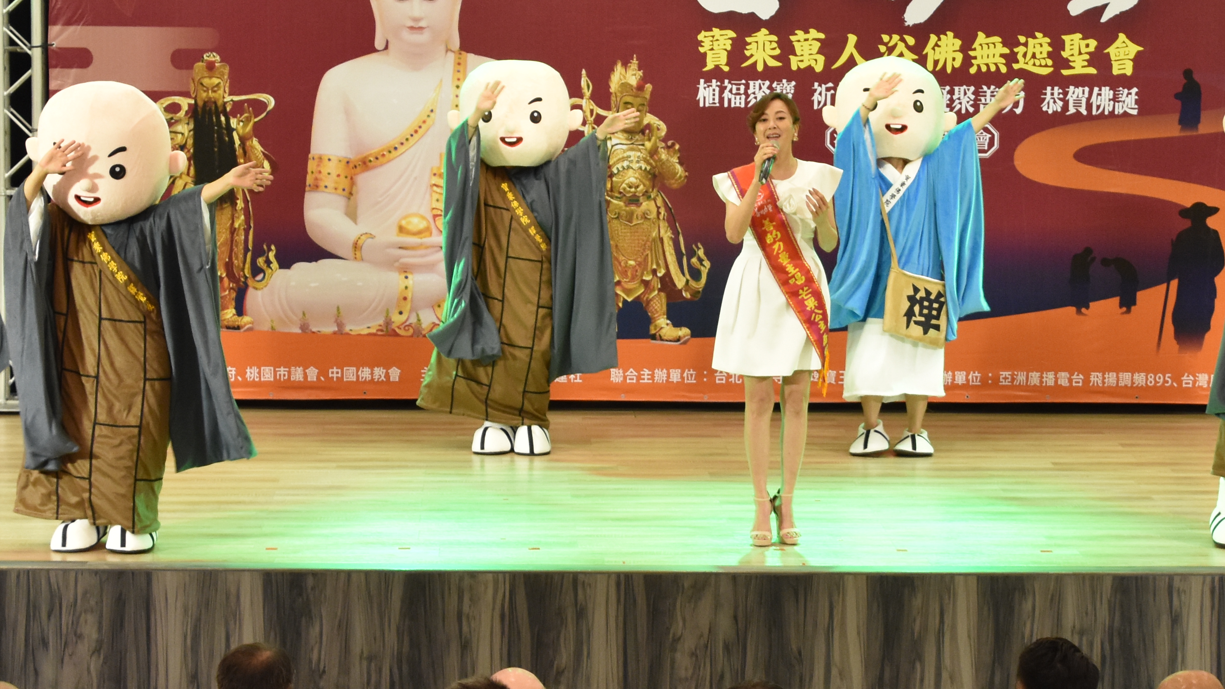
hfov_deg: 19.3
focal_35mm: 111
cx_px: 737
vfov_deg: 10.9
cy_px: 281
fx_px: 3607
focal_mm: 35
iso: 1600
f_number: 5.6
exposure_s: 1/125
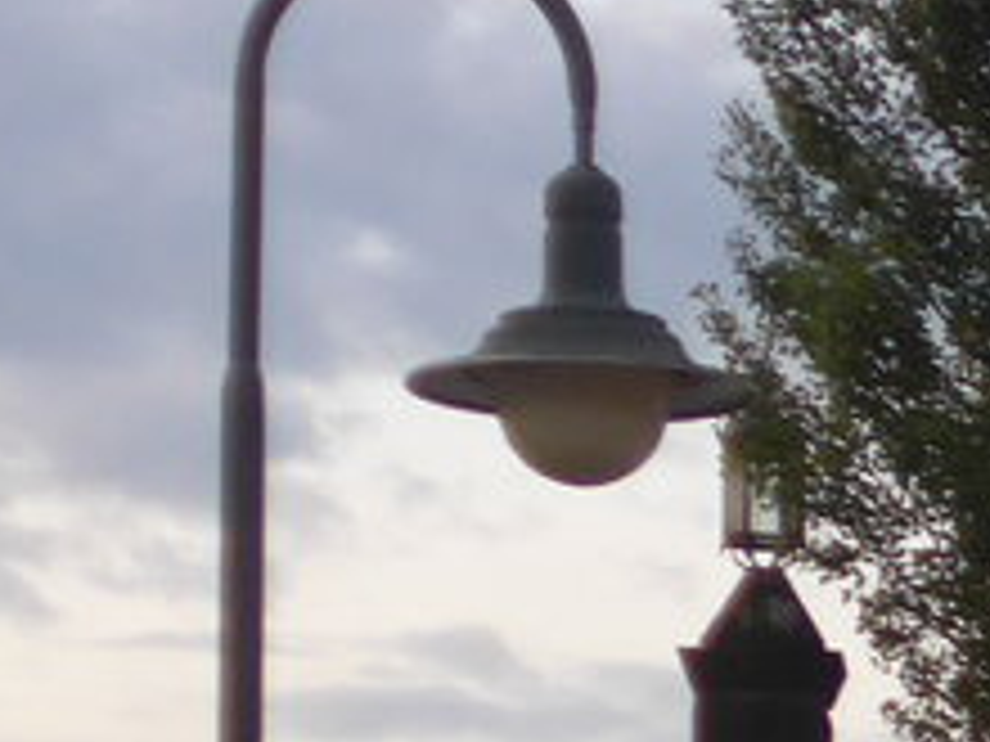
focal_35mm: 213
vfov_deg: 6.9
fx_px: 6092
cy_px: 1115
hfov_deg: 8.3
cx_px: 2578
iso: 250
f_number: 2.5
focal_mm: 8
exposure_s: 1/60
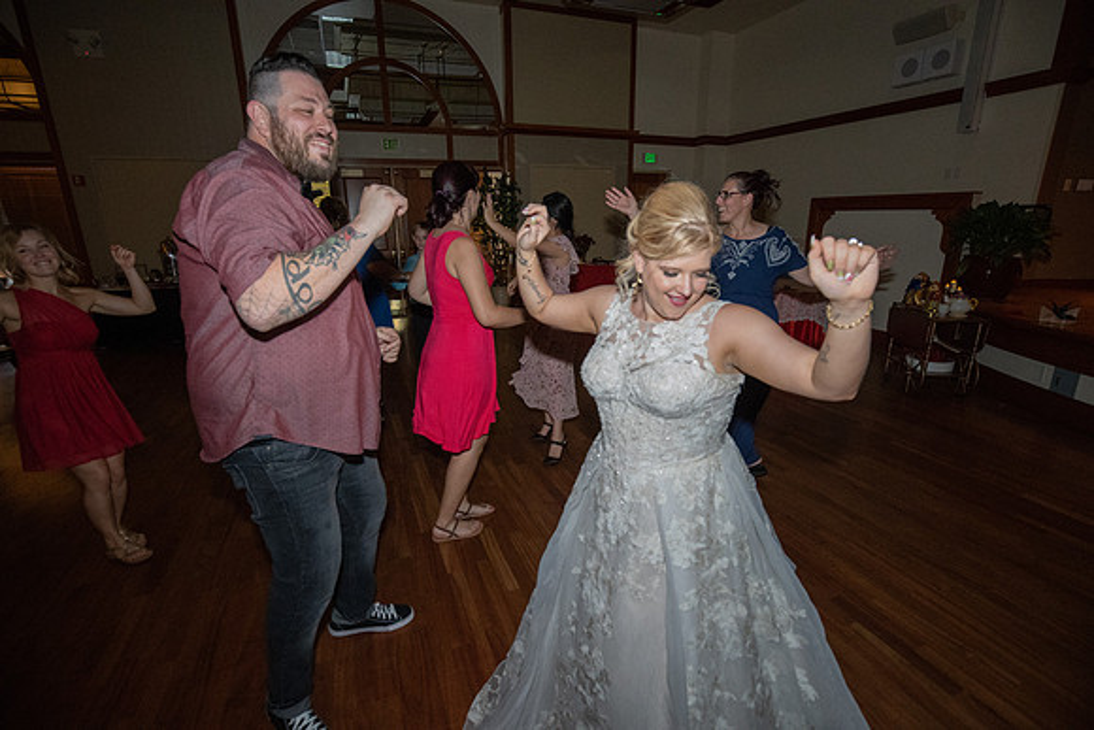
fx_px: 486
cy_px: 365
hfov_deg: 96.7
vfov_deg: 73.8
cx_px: 547
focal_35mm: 16
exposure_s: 1/250
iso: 10000
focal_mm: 16
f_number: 5.6
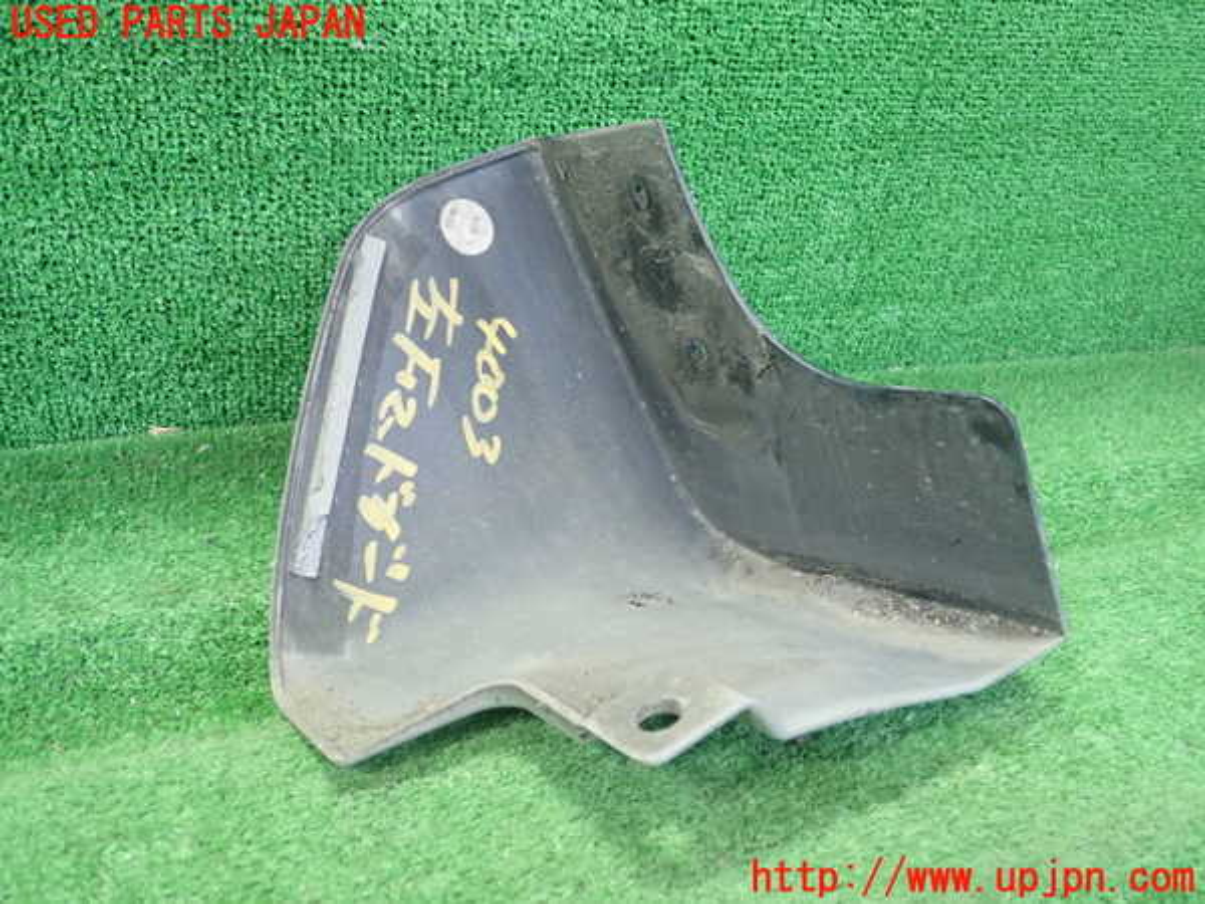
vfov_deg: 46.8
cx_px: 602
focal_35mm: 30
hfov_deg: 60.0
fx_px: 1044
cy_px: 452
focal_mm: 5.5
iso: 640
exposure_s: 1/125
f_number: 2.3
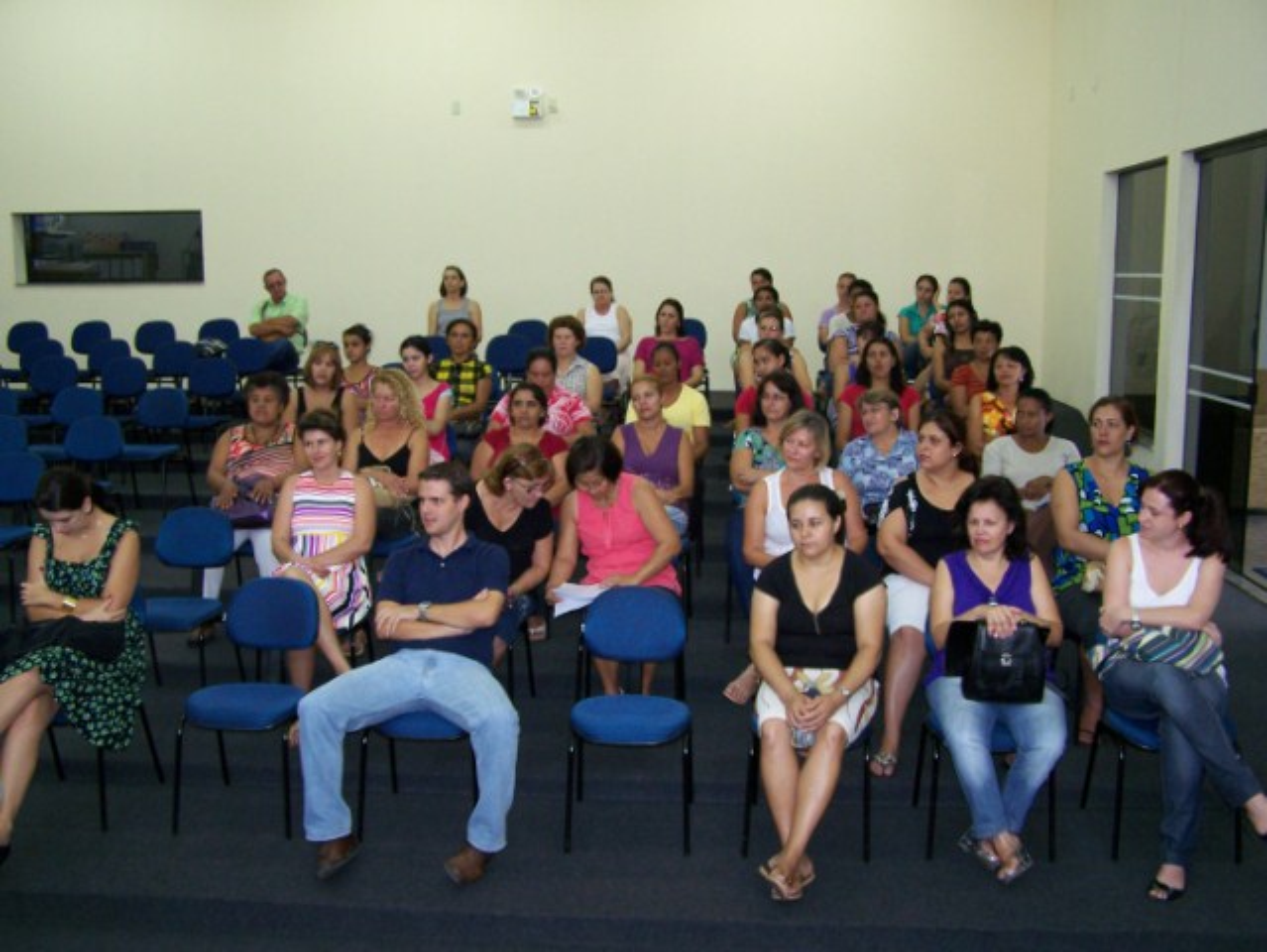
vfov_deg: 37.8
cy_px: 476
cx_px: 634
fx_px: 1392
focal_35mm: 38
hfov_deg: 49.0
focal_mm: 6.3
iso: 160
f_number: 2.8
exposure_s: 1/60
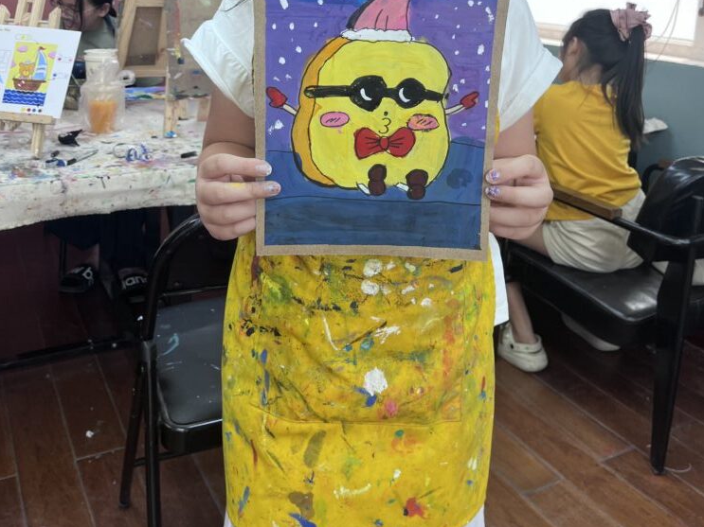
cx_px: 352
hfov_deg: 52.6
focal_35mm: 35
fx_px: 712
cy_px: 66
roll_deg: -2.3
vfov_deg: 38.3
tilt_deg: -7.6
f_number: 1.6
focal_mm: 5.1
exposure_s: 1/100
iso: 50
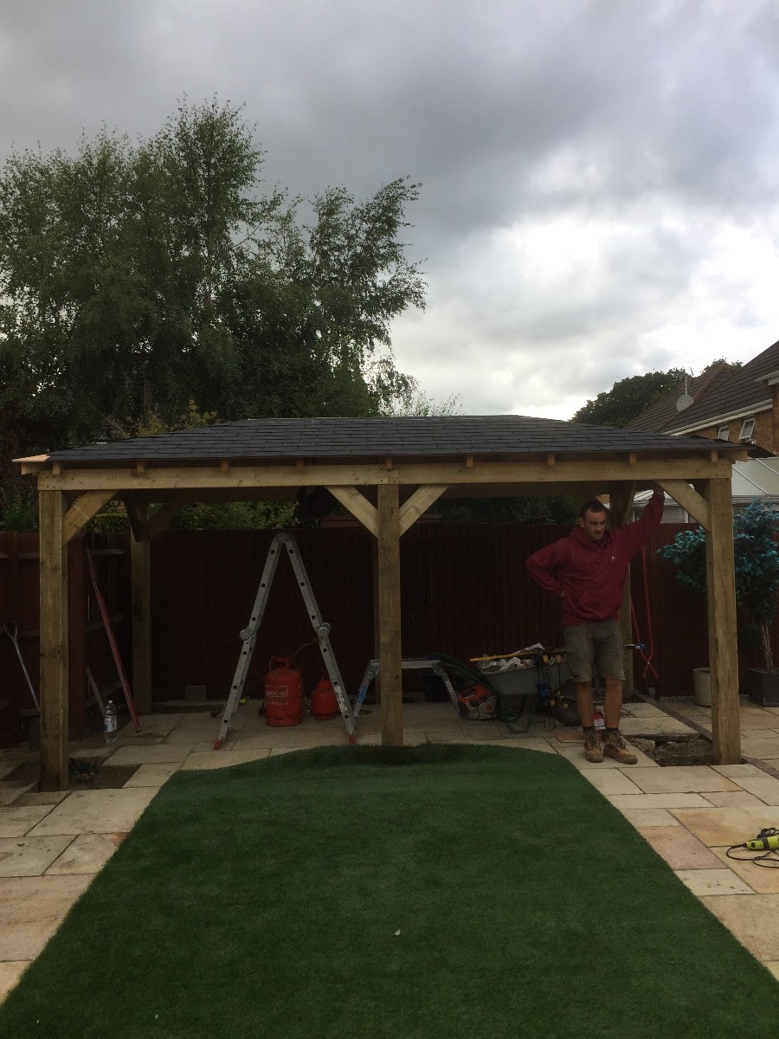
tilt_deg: +2.2
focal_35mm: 29
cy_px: 520
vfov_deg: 61.7
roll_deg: +0.9
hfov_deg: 48.2
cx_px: 390
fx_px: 870
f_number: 2.2
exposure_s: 1/403
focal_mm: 4.15
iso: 32
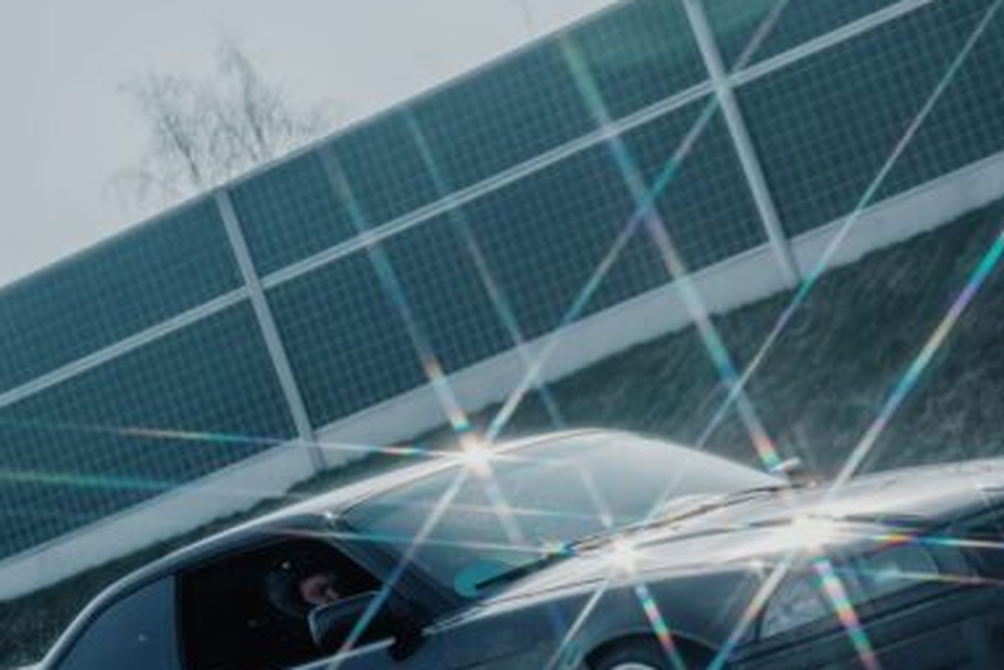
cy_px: 557
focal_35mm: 196
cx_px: 707
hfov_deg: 10.5
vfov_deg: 7.0
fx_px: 5468
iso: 100
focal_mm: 65
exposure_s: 1/1250
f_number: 5
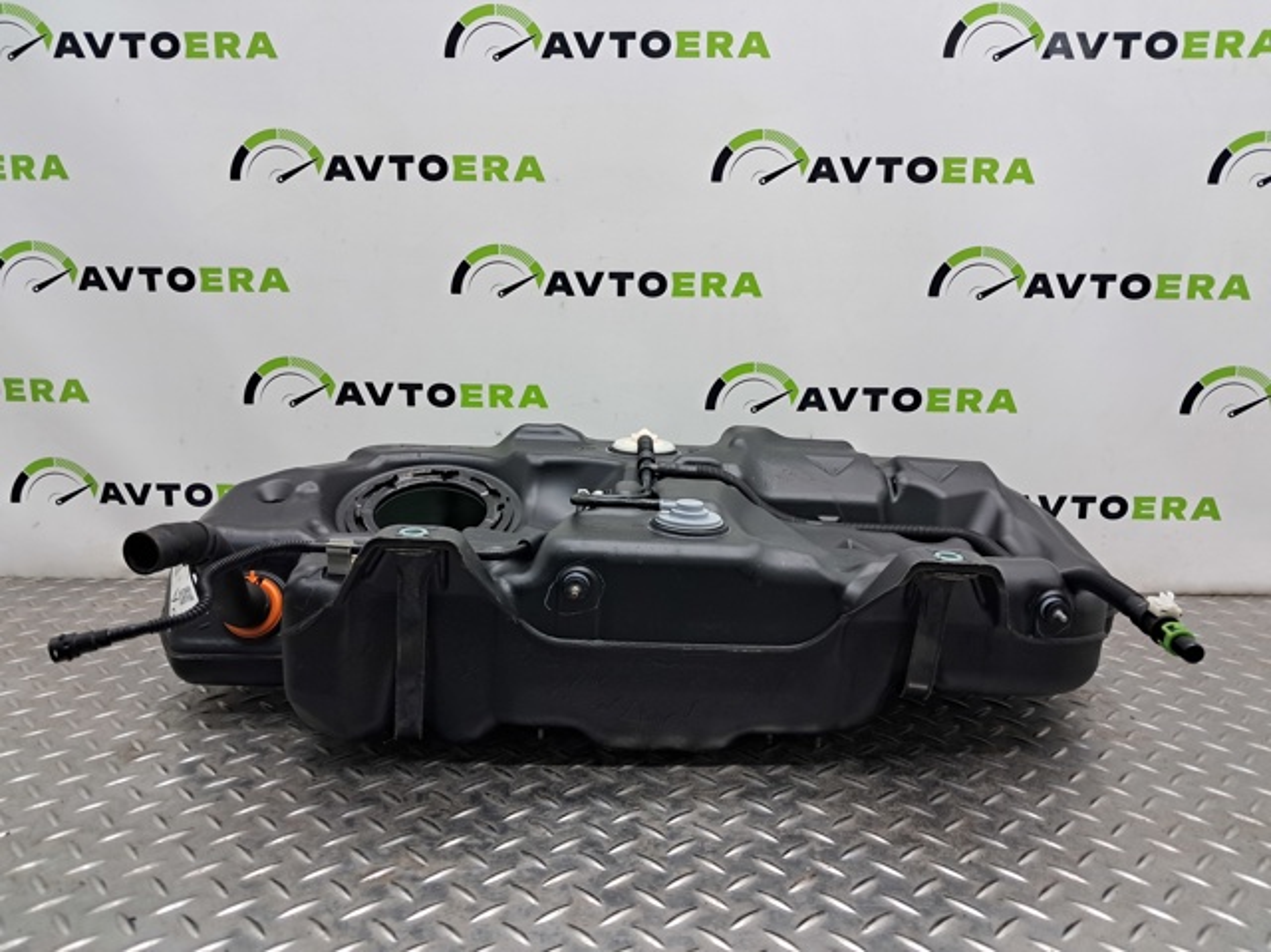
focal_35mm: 27
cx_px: 636
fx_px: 991
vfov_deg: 51.3
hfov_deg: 65.4
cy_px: 476
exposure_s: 1/50
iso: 100
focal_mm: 4
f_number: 1.8
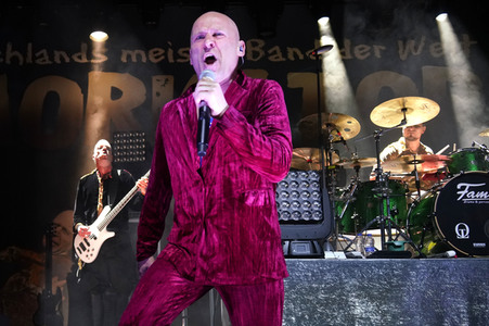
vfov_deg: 46.3
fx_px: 380
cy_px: 163
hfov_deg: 65.5
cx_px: 244
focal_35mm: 28
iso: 2500
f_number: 2.8
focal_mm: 28
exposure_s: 1/400
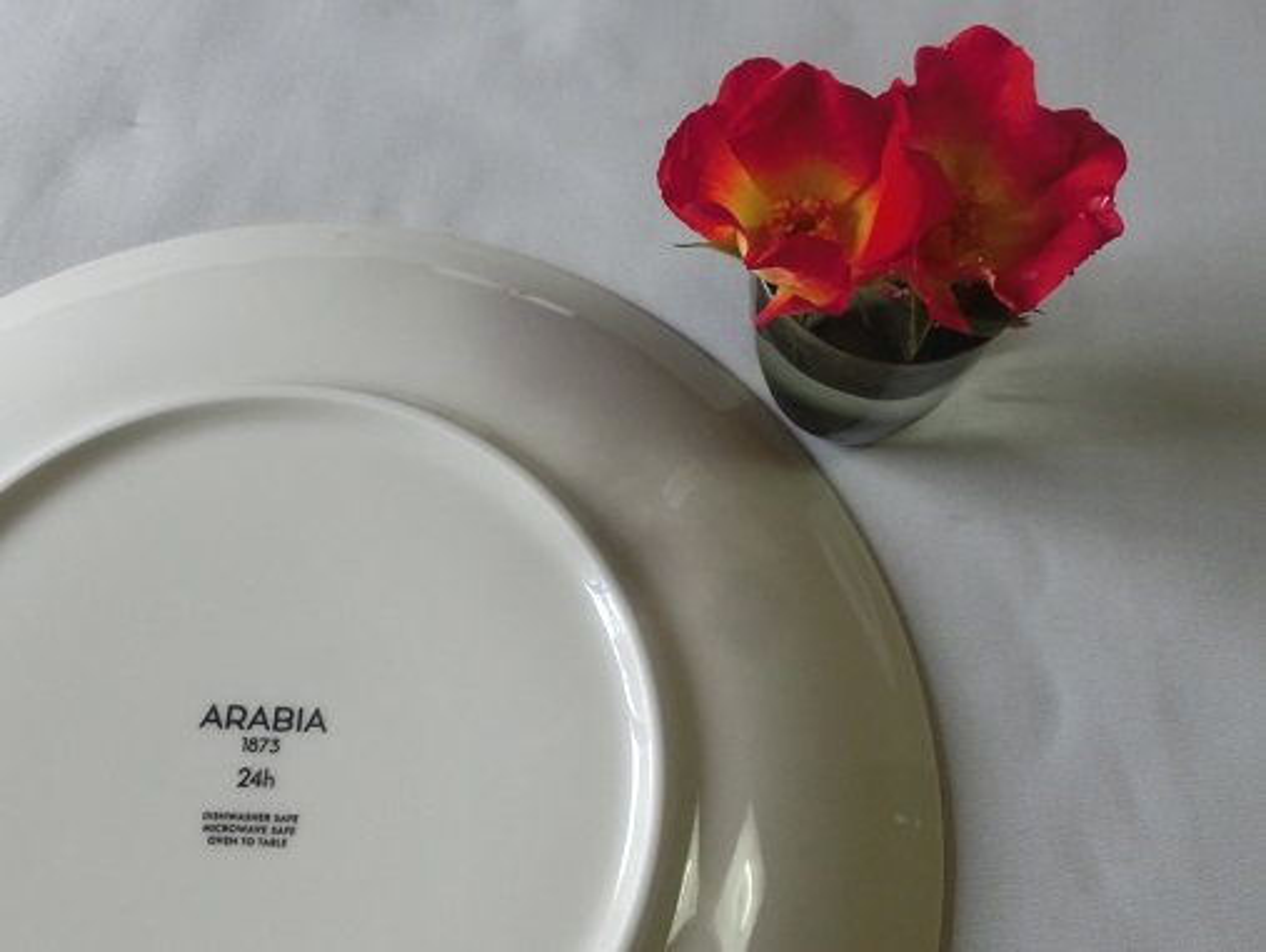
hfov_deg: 50.1
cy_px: 476
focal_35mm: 37
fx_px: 1354
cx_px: 633
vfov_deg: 38.7
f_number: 4.1
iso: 400
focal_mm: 6.5
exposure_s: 1/125
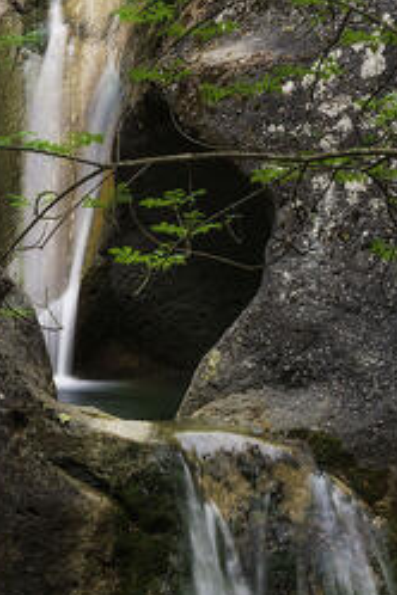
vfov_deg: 12.1
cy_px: 562
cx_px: 255
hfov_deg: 8.1
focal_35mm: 169
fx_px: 2795
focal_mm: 70
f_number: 13
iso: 100
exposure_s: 4
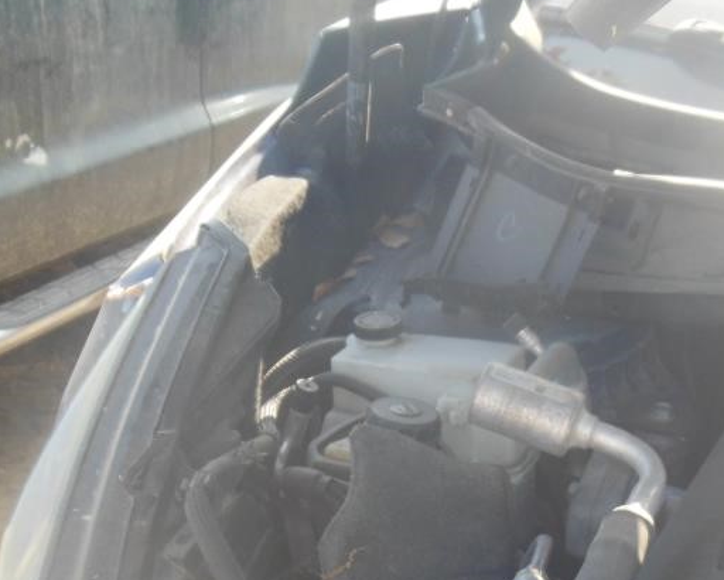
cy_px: 498
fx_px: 1308
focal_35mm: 61
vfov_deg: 24.4
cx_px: 492
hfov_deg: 30.7
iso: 125
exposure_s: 1/200
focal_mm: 4.5
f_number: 3.2
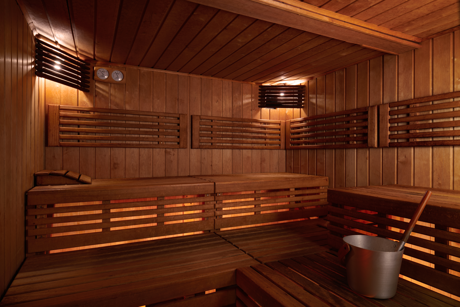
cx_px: 230
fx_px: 268
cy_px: 154
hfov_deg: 81.2
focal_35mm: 21
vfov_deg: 59.5
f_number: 16
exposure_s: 4
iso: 100
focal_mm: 21
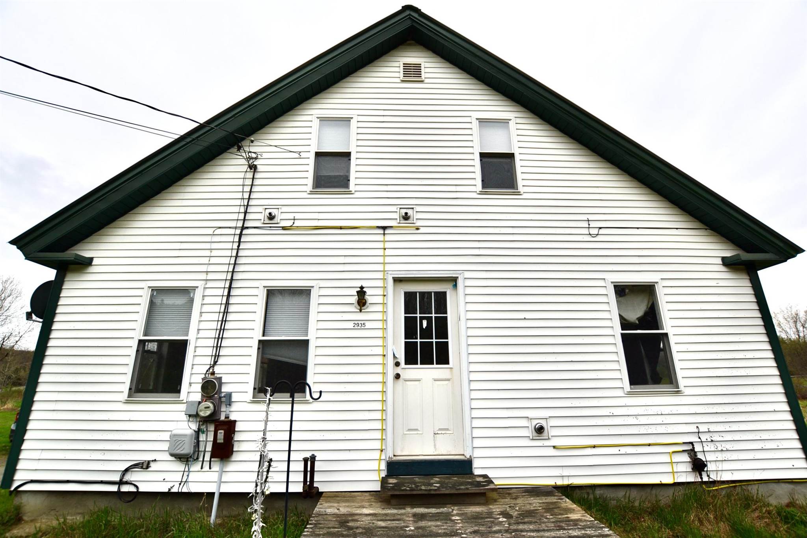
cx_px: 404
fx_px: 336
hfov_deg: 100.4
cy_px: 269
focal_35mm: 15
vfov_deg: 77.3
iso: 100
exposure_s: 1/160
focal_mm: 10
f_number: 6.3
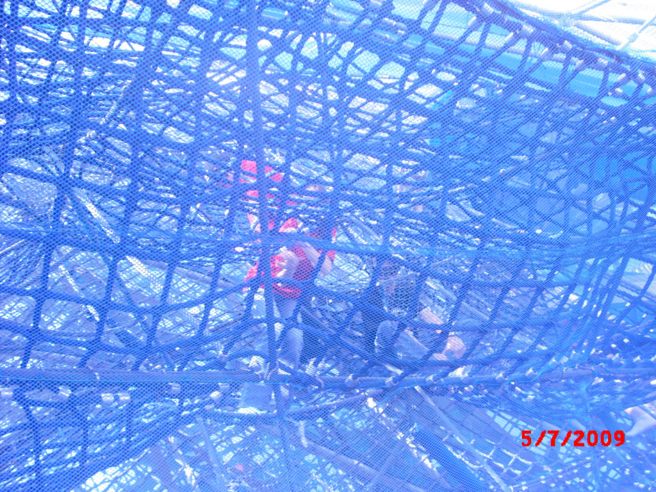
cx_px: 328
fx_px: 720
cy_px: 246
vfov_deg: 37.7
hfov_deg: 49.0
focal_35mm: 38
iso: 200
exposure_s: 1/80
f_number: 2.8
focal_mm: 6.2
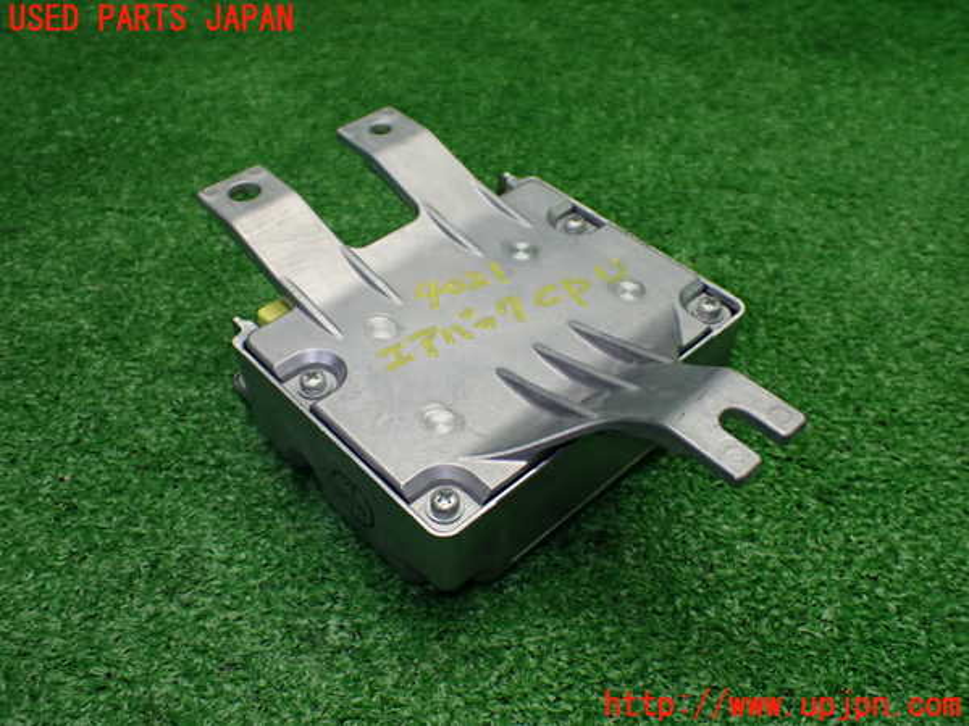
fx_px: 896
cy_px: 363
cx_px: 484
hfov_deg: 56.8
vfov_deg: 44.2
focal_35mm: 32
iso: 320
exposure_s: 1/125
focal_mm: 5.79
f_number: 2.4
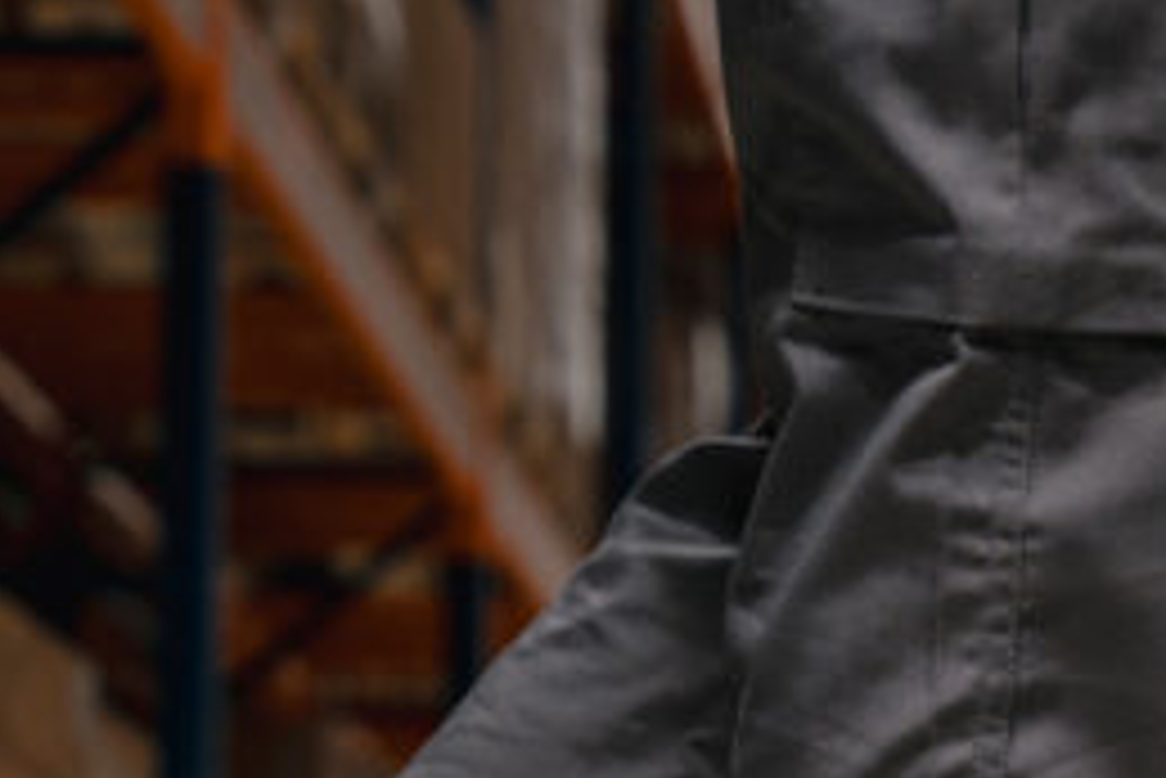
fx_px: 8976
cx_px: 756
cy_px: 1059
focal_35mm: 277
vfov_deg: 4.9
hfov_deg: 7.4
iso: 250
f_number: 4.5
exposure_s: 1/640
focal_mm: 70
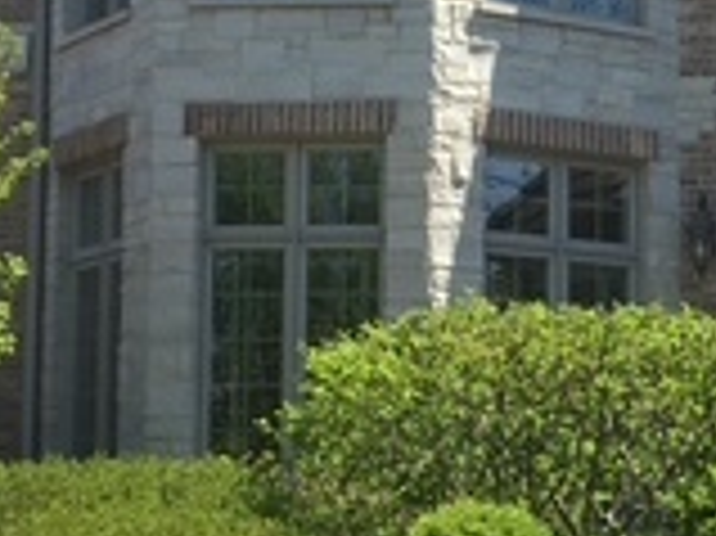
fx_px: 2418
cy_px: 221
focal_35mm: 117
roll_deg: -1.8
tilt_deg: +2.5
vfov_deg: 12.6
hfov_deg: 16.3
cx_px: 815
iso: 32
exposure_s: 1/1014
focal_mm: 4.15
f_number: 2.2
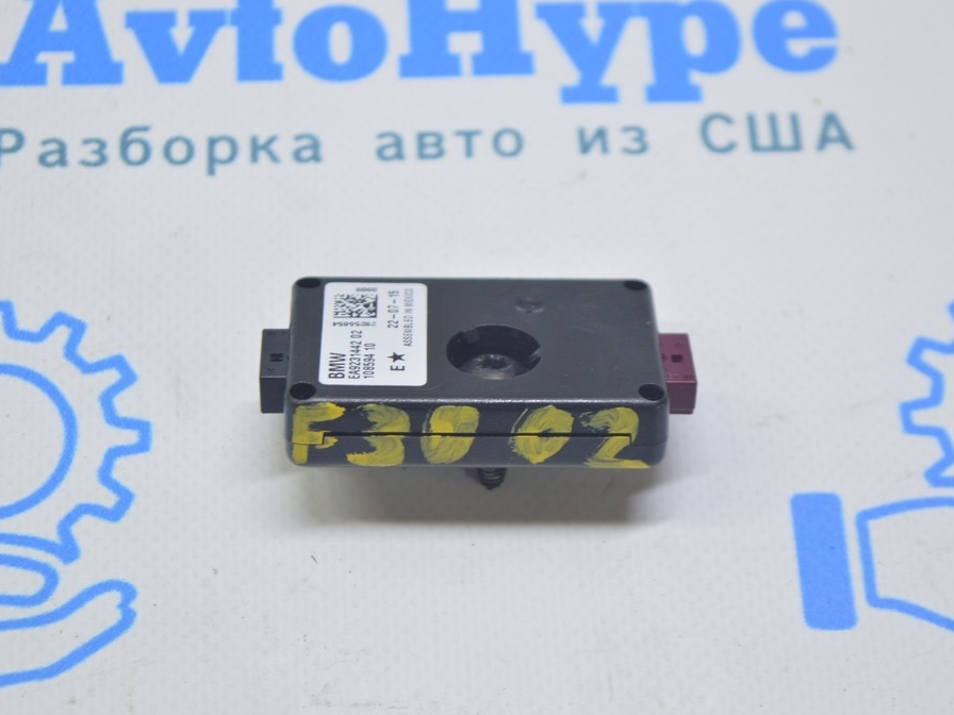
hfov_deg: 21.6
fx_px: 2495
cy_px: 359
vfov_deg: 16.3
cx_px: 437
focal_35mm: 91
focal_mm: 55
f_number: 5.6
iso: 400
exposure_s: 1/20
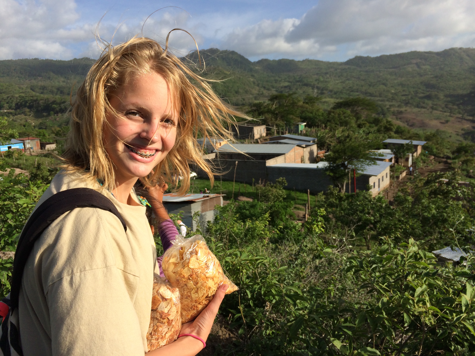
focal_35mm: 30
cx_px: 238
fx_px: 412
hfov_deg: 60.0
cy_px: 178
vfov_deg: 46.8
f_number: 2.2
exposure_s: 1/2053
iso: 40
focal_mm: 4.12
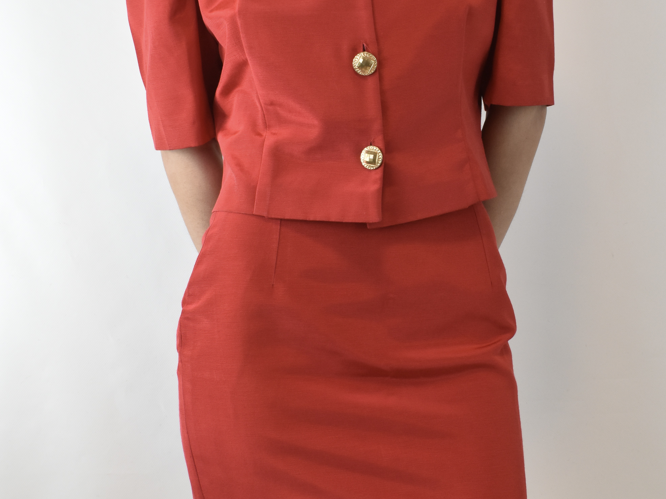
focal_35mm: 83
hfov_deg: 23.6
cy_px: 222
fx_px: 1597
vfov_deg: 17.8
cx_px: 334
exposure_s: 1/50
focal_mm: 38
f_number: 11
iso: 1000
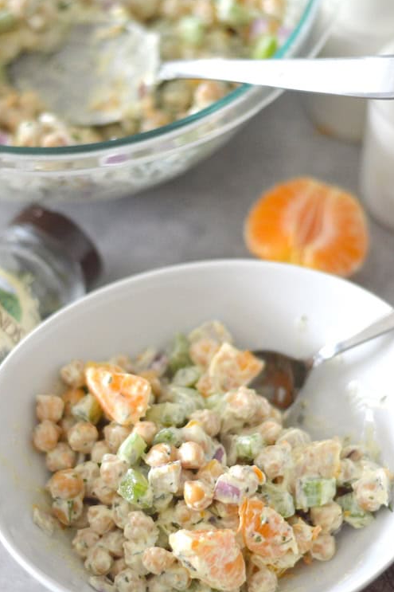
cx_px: 170
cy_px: 341
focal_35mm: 91
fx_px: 1494
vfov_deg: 22.4
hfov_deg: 15.0
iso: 1800
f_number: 2
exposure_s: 1/500
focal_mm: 50
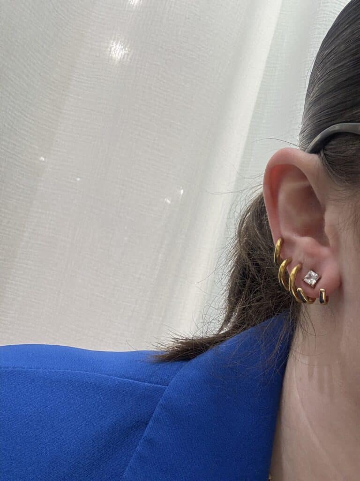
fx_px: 416
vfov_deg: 60.0
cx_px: 180
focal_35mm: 30
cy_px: 240
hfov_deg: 46.8
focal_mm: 2.69
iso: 64
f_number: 1.9
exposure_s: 1/50
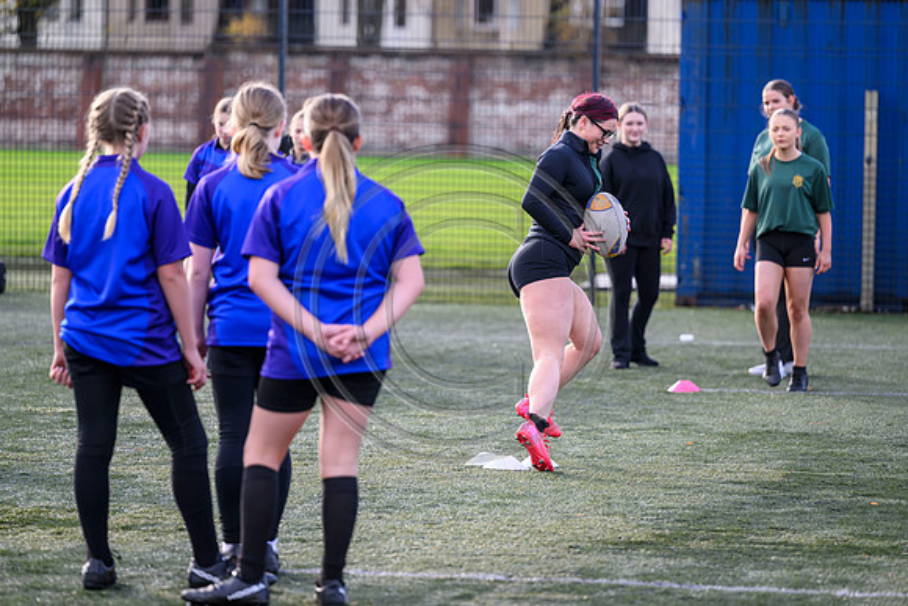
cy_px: 290
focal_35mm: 162
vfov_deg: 8.5
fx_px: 4095
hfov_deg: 12.7
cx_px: 475
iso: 500
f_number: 3.2
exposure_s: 1/1000
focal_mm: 155
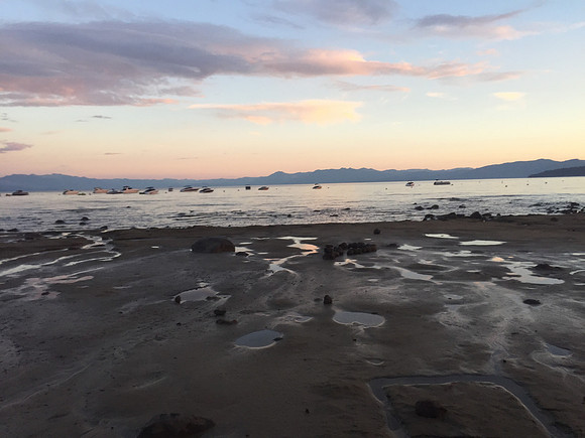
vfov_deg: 48.2
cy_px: 219
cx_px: 292
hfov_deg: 61.7
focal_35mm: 29
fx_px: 490
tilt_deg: -3.9
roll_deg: +1.5
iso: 50
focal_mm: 4.15
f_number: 2.2
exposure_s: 1/120
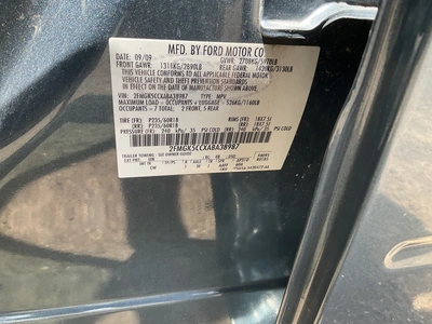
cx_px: 216
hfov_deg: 61.7
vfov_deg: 48.2
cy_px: 162
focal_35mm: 29
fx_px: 362
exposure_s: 1/122
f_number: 1.8
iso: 25
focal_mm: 3
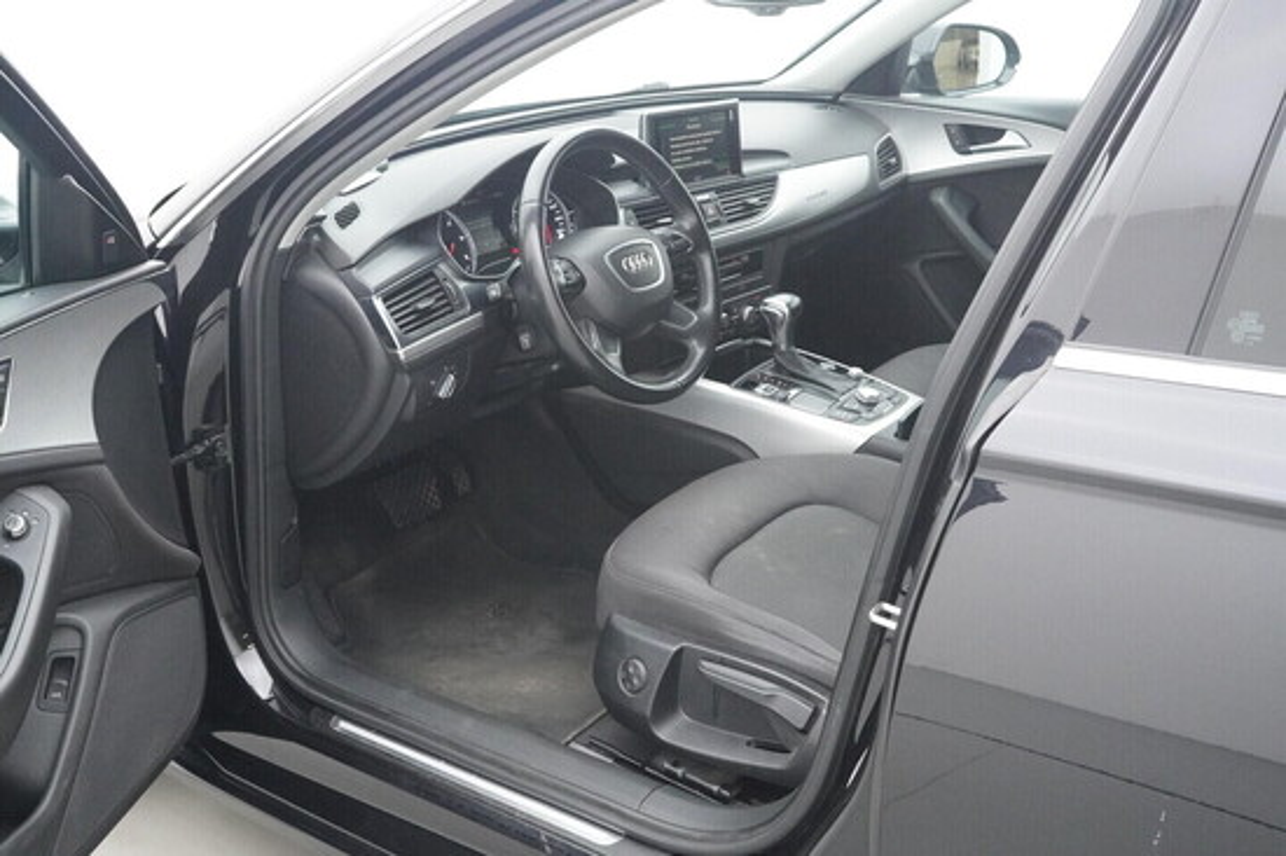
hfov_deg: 53.2
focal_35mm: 36
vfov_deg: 36.8
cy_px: 428
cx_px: 643
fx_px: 1285
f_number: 6.3
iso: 6400
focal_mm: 24
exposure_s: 1/250
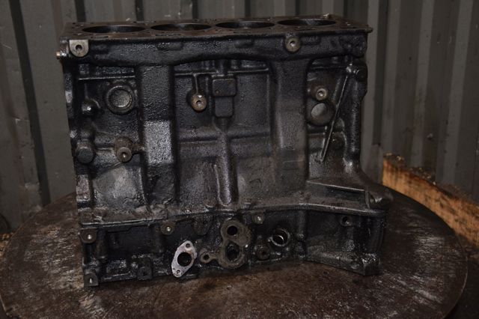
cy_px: 160
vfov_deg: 28.0
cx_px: 240
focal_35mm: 48
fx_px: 638
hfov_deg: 41.1
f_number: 5
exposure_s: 1/60
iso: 800
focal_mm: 32
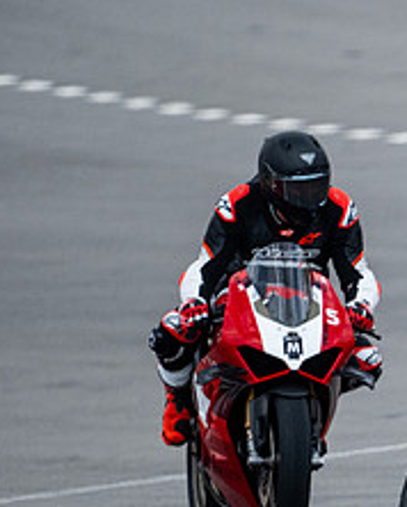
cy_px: 385
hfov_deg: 0.8
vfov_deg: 1.1
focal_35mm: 1840
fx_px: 27667
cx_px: 652
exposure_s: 1/4000
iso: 1250
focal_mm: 500
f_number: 5.6
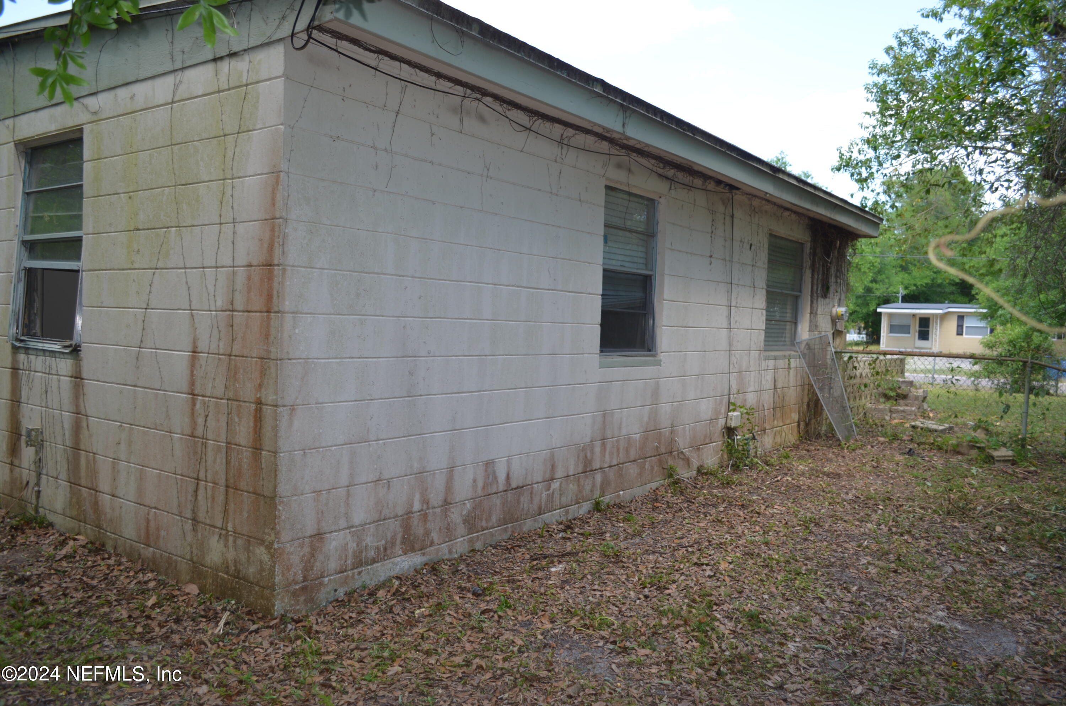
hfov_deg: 67.5
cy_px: 353
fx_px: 798
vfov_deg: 47.7
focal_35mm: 27
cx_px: 533
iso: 100
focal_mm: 18
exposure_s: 1/200
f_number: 4
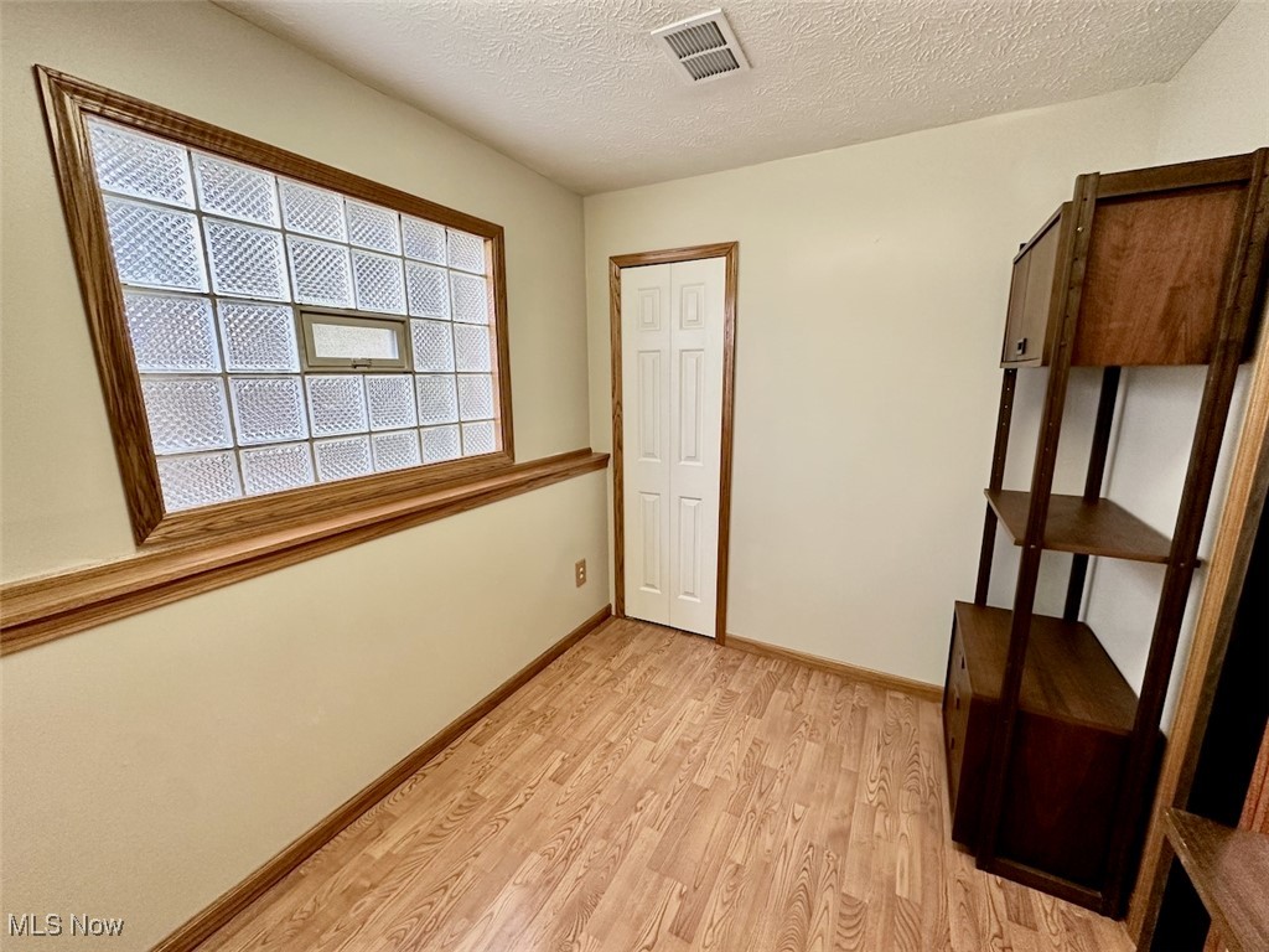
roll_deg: +0.4
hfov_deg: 102.1
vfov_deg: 85.7
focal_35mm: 14
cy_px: 476
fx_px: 513
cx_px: 634
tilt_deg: -10.5
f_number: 2.2
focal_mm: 2.22
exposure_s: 1/60
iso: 200
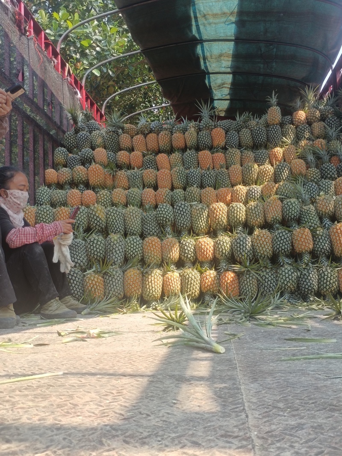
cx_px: 171
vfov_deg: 49.0
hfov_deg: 37.7
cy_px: 228
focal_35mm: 38
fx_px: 501
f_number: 1.8
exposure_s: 1/143
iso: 100
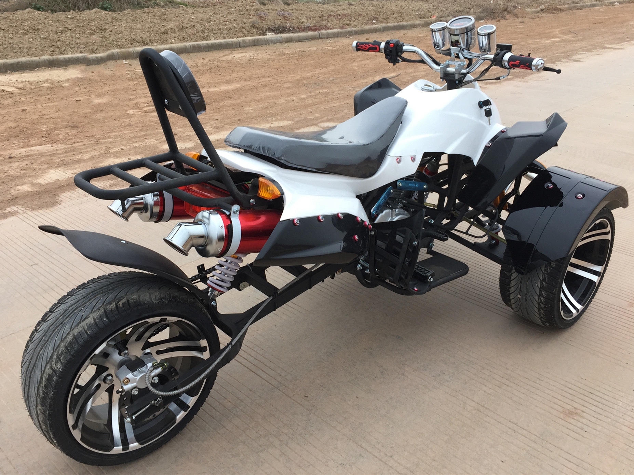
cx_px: 317
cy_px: 238
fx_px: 531
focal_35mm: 29
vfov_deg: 48.2
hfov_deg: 61.7
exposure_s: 1/120
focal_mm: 4.15
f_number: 2.2
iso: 32
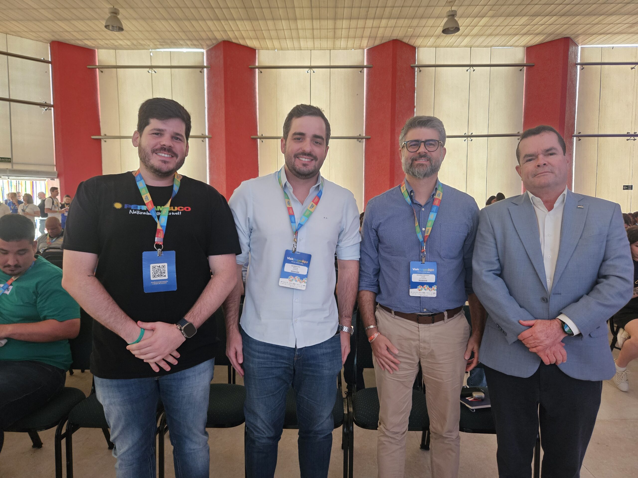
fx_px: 424
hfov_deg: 73.9
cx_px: 319
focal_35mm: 23
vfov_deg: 58.9
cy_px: 239
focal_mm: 5.4
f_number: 1.8
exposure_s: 1/100
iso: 500
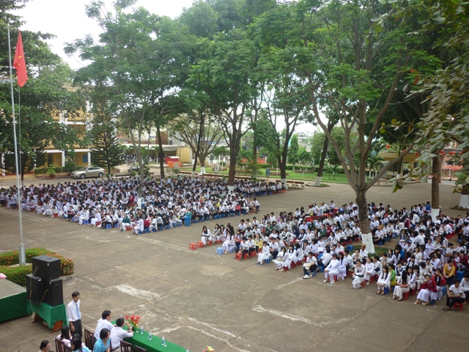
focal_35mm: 33
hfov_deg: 55.4
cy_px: 176
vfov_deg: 42.9
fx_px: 447
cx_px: 234
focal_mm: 5.5
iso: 80
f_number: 2.8
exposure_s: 1/100
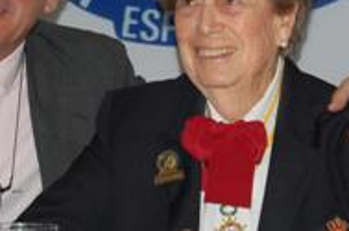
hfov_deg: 10.2
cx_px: 157
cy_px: 41
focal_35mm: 201
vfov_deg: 6.8
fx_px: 1946
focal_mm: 55
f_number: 5.6
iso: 400
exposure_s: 1/60
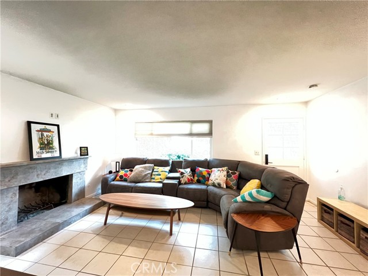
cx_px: 184
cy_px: 138
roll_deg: -0.6
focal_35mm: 13
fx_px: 138
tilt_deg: +1.1
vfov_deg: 89.9
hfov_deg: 106.2
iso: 1000
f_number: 1.8
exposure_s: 1/40
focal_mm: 1.57
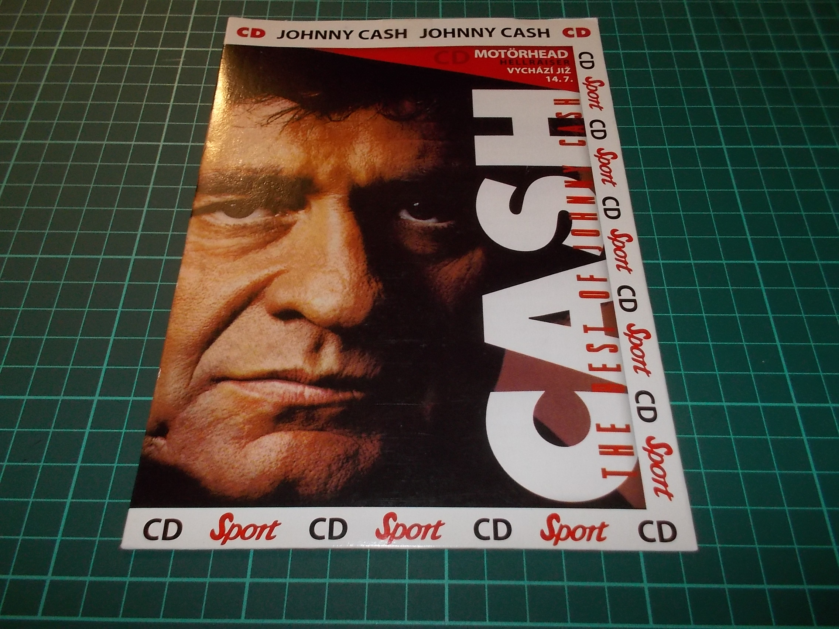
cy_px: 314
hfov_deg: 61.7
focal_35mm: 29
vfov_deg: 48.2
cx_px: 420
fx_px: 703
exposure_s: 1/30
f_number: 3.3
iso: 200
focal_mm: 4.1
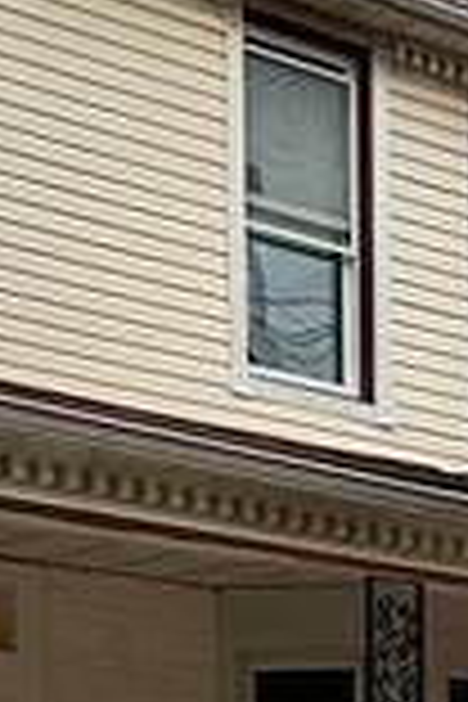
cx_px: 486
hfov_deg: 11.0
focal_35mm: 123
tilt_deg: +5.0
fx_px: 2398
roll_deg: +1.1
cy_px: 882
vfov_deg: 15.9
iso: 500
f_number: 1.78
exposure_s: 1/60
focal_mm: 6.86
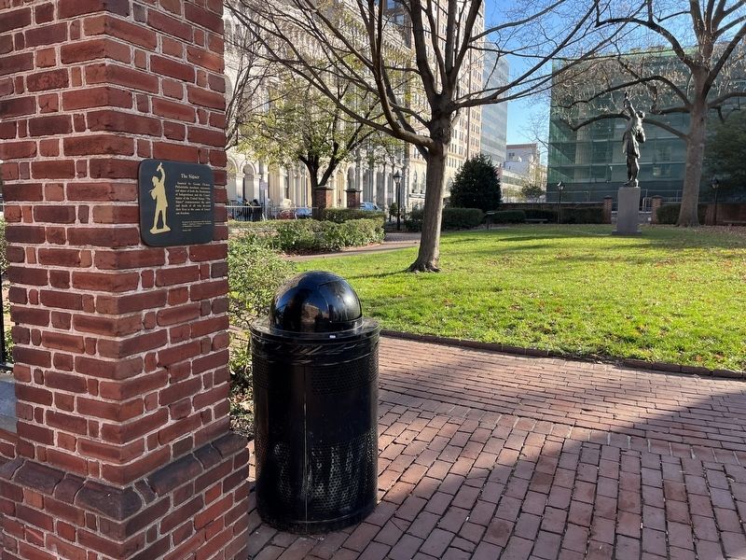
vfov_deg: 53.1
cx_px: 373
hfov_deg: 67.3
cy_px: 280
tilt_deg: -2.7
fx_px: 560
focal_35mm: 26
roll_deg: +0.1
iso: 50
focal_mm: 5.1
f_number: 1.6
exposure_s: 1/577
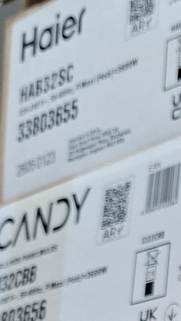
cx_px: 559
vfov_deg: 16.4
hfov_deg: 8.4
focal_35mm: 119
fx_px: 1015
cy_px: 481
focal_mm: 5.54
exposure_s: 1/100
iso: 125
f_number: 1.8
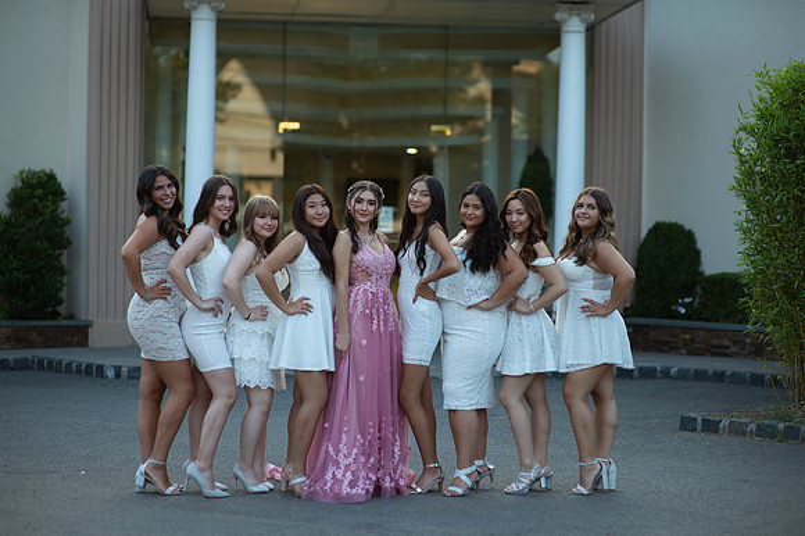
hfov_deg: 23.9
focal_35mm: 85
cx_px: 402
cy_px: 268
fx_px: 1900
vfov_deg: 16.1
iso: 250
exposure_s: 1/1000
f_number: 2
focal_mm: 85
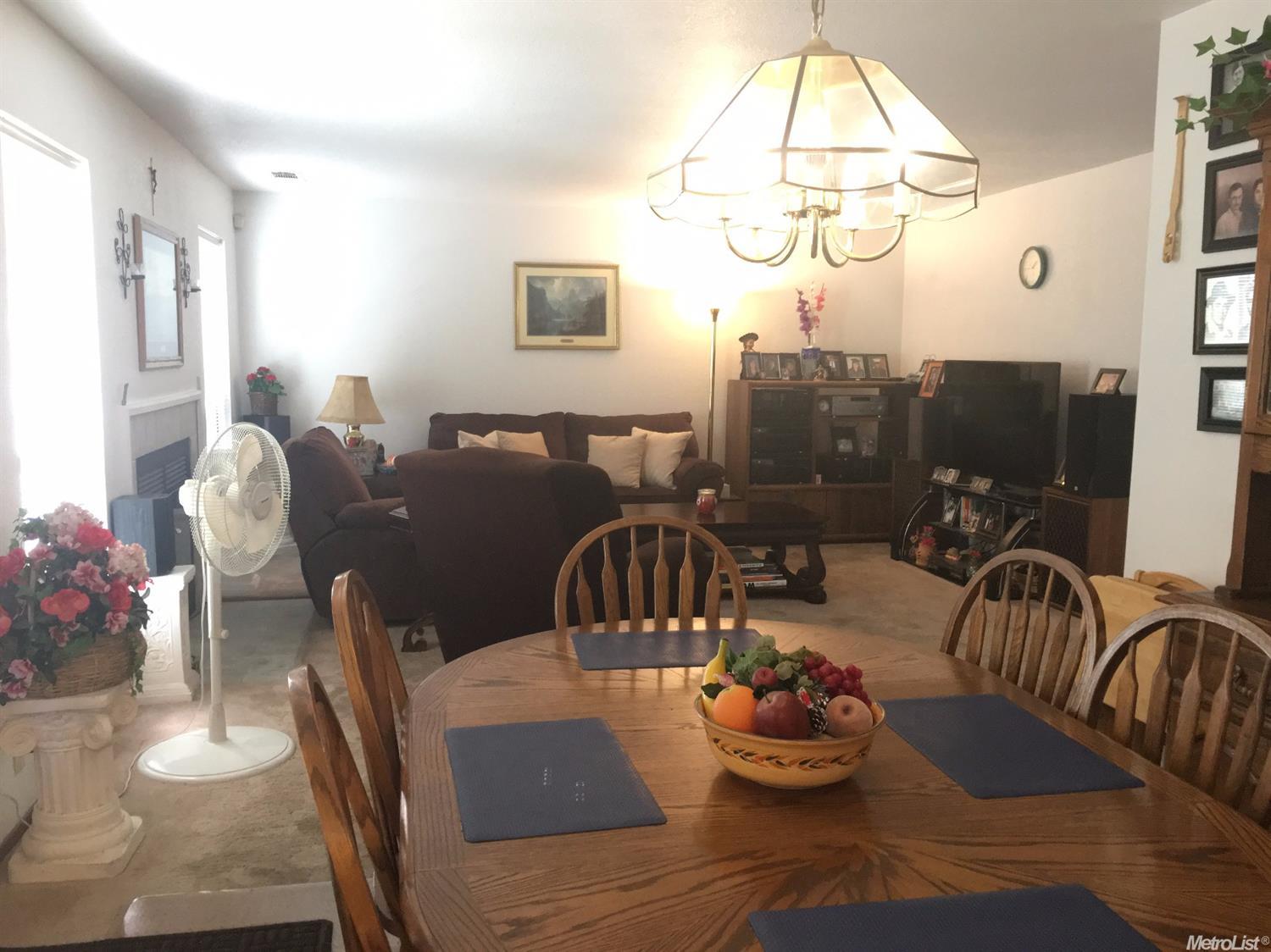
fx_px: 1064
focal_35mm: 29
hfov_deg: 61.7
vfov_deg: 48.2
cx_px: 636
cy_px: 476
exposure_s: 1/30
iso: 200
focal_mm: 4.15
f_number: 2.2
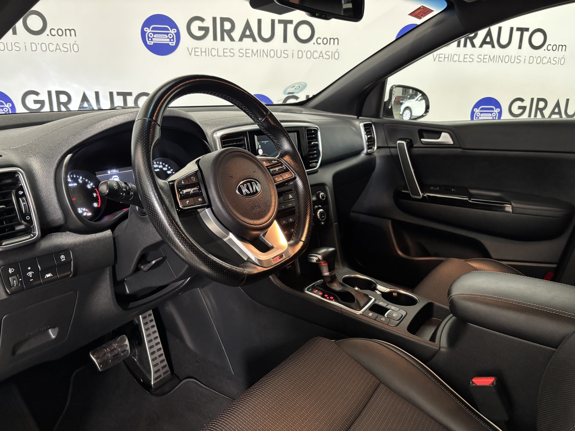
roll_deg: -1.2
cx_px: 288
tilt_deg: -16.4
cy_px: 216
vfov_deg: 53.1
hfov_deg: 67.3
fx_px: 432
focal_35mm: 26
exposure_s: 1/25
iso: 500
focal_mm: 5.96
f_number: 1.6
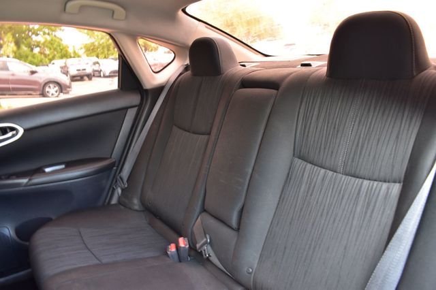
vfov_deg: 47.9
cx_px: 218
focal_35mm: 27
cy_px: 145
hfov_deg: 67.4
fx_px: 327
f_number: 6.3
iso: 560
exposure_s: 1/15
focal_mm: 18
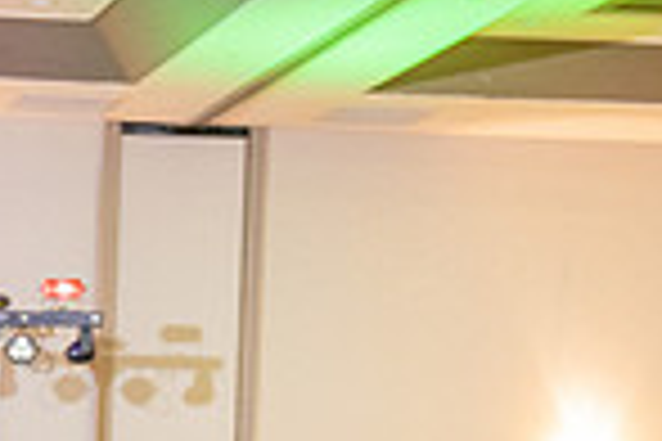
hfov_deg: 12.6
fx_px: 2905
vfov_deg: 8.3
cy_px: 826
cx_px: -185
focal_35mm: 158
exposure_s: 1/125
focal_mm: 40
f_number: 2.8
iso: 1600
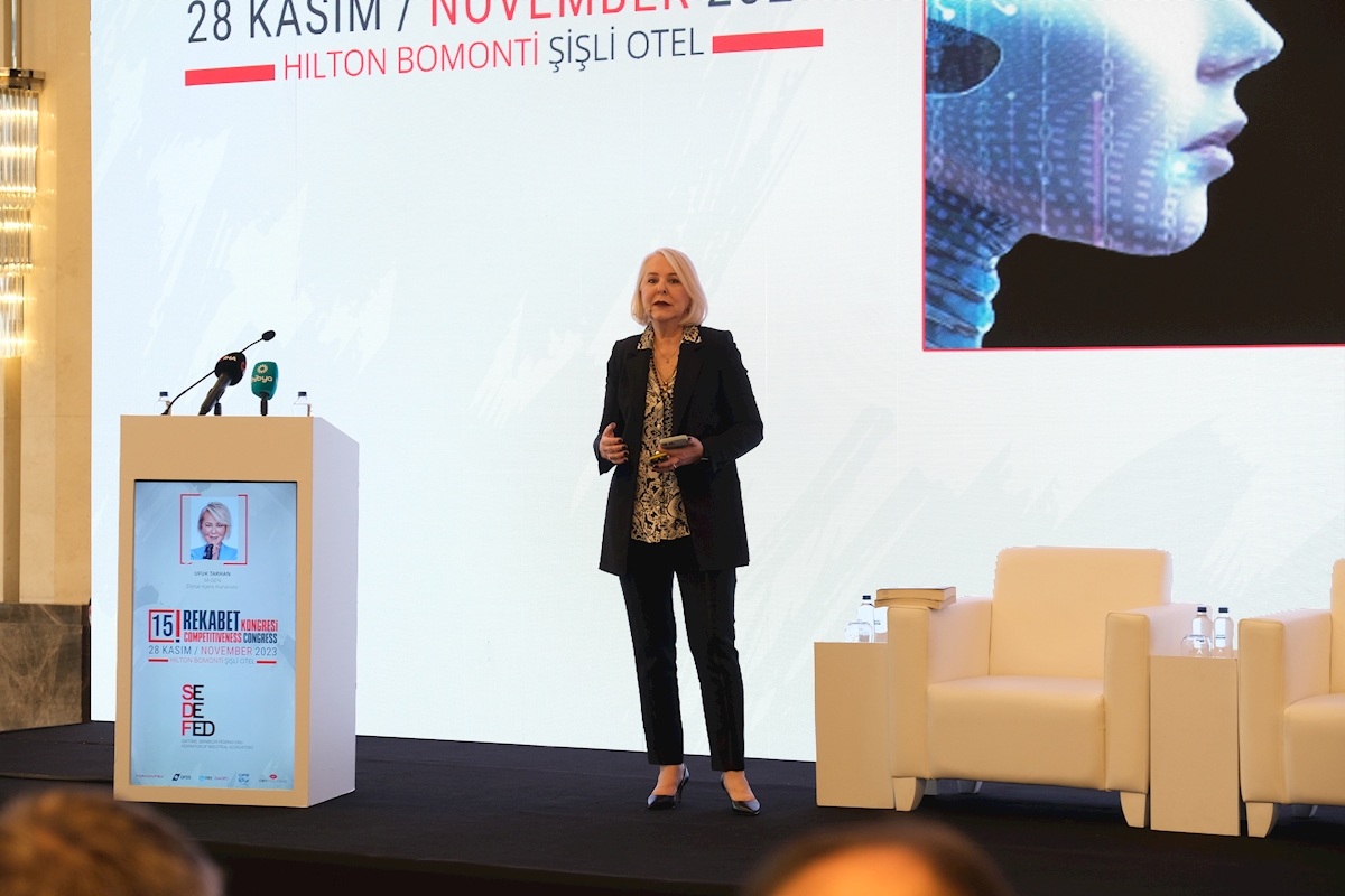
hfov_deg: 25.4
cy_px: 448
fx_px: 2989
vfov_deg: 17.1
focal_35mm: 80
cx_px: 672
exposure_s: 1/125
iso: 800
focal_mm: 53.3
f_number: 3.6
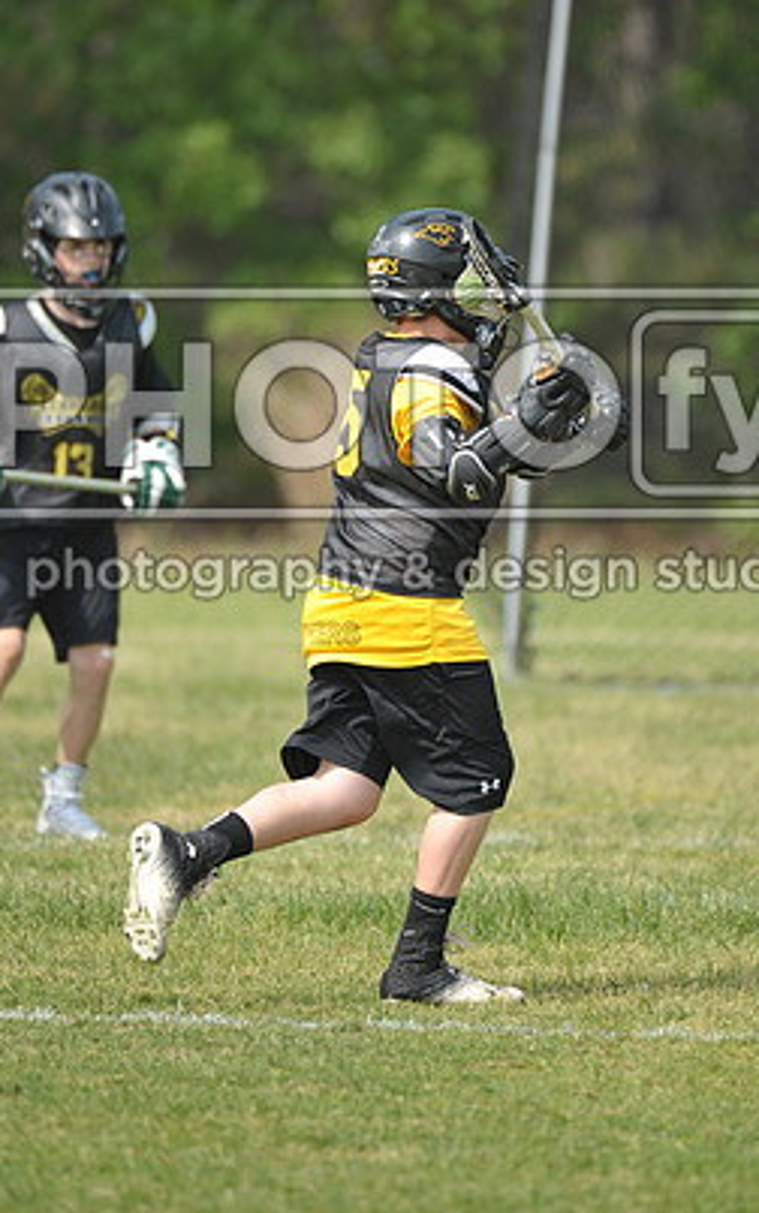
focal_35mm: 587
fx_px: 19421
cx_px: 413
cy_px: 427
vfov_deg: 3.6
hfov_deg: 2.2
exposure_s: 1/2000
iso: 640
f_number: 4
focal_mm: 400
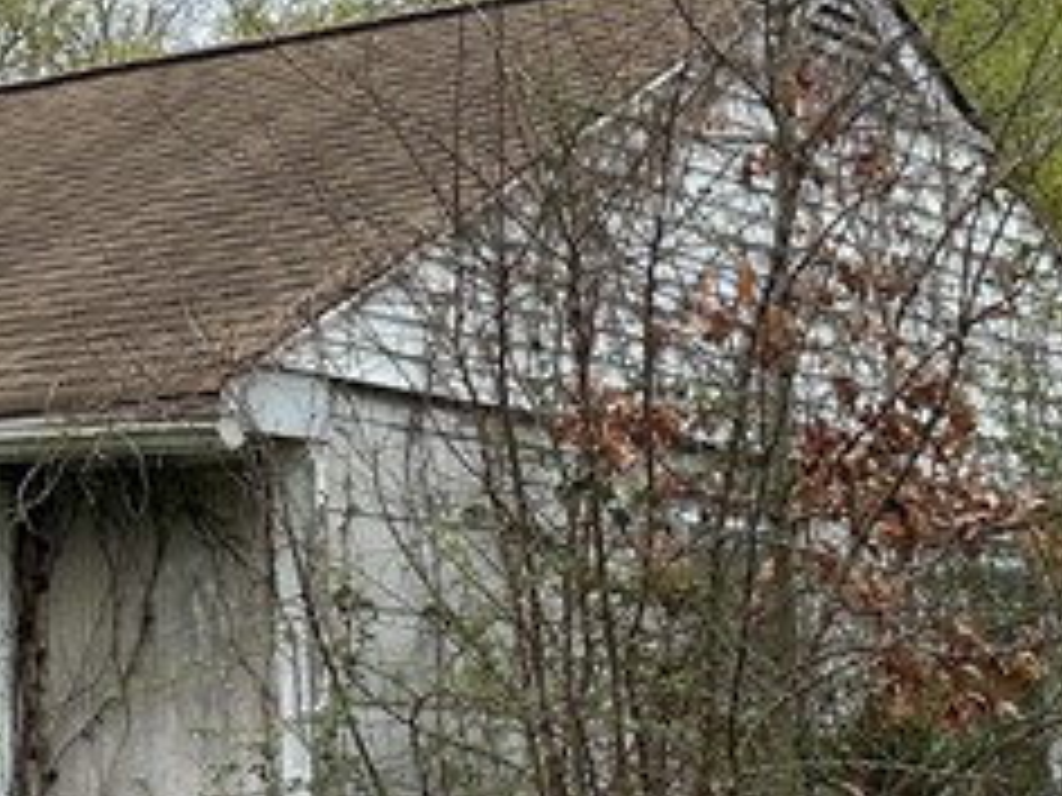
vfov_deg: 14.2
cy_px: 247
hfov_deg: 17.5
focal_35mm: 104
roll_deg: -0.8
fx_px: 3191
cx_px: -387
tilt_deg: +8.4
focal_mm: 6.86
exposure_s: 1/3597
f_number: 1.78
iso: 80
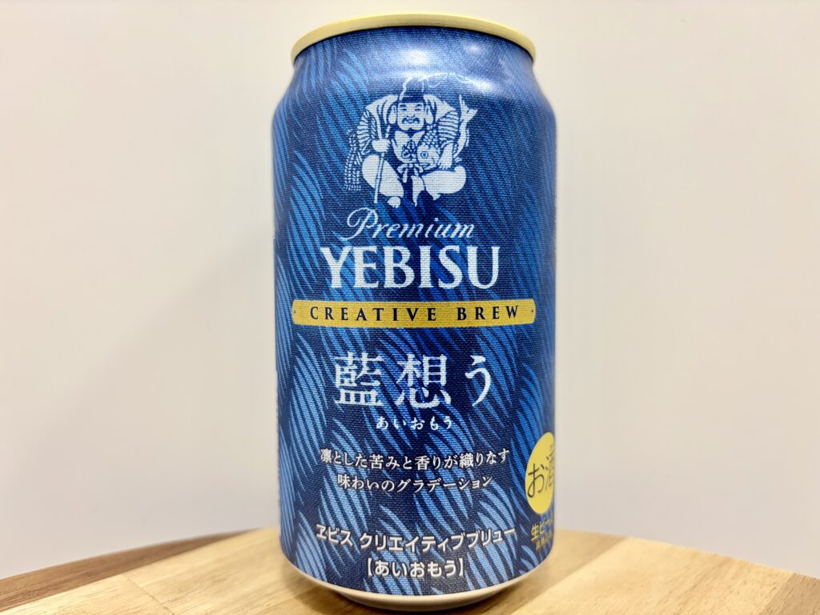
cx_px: 410
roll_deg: +0.1
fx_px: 616
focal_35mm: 26
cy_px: 308
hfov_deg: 67.3
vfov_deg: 53.1
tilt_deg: -3.7
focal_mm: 5.96
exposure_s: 1/60
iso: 125
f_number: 1.6
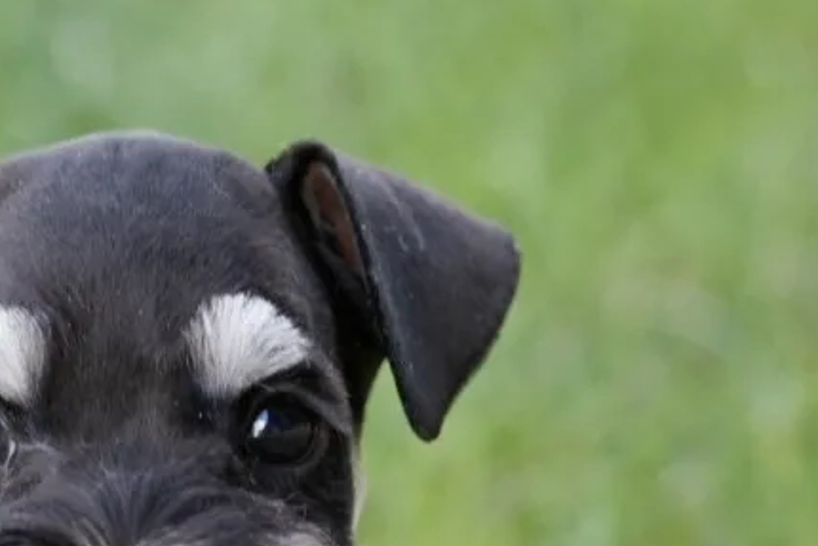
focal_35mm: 233
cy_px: 887
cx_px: 268
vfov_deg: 5.8
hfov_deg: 8.8
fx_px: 5296
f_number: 4
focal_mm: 62
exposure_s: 1/160
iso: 320
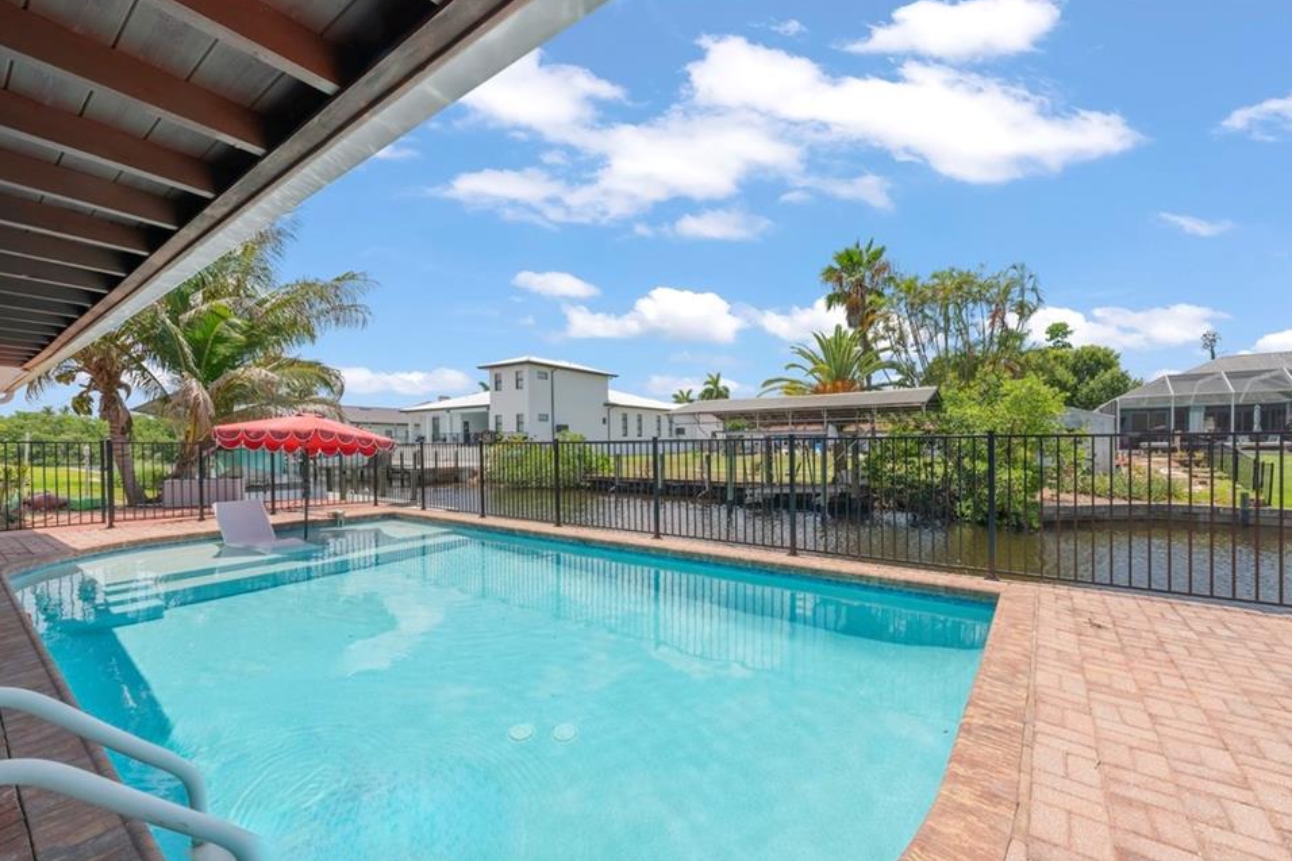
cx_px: 660
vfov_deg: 77.2
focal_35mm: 15
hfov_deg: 100.4
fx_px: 538
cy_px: 452
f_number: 13
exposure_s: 1/640
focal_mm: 14
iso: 400
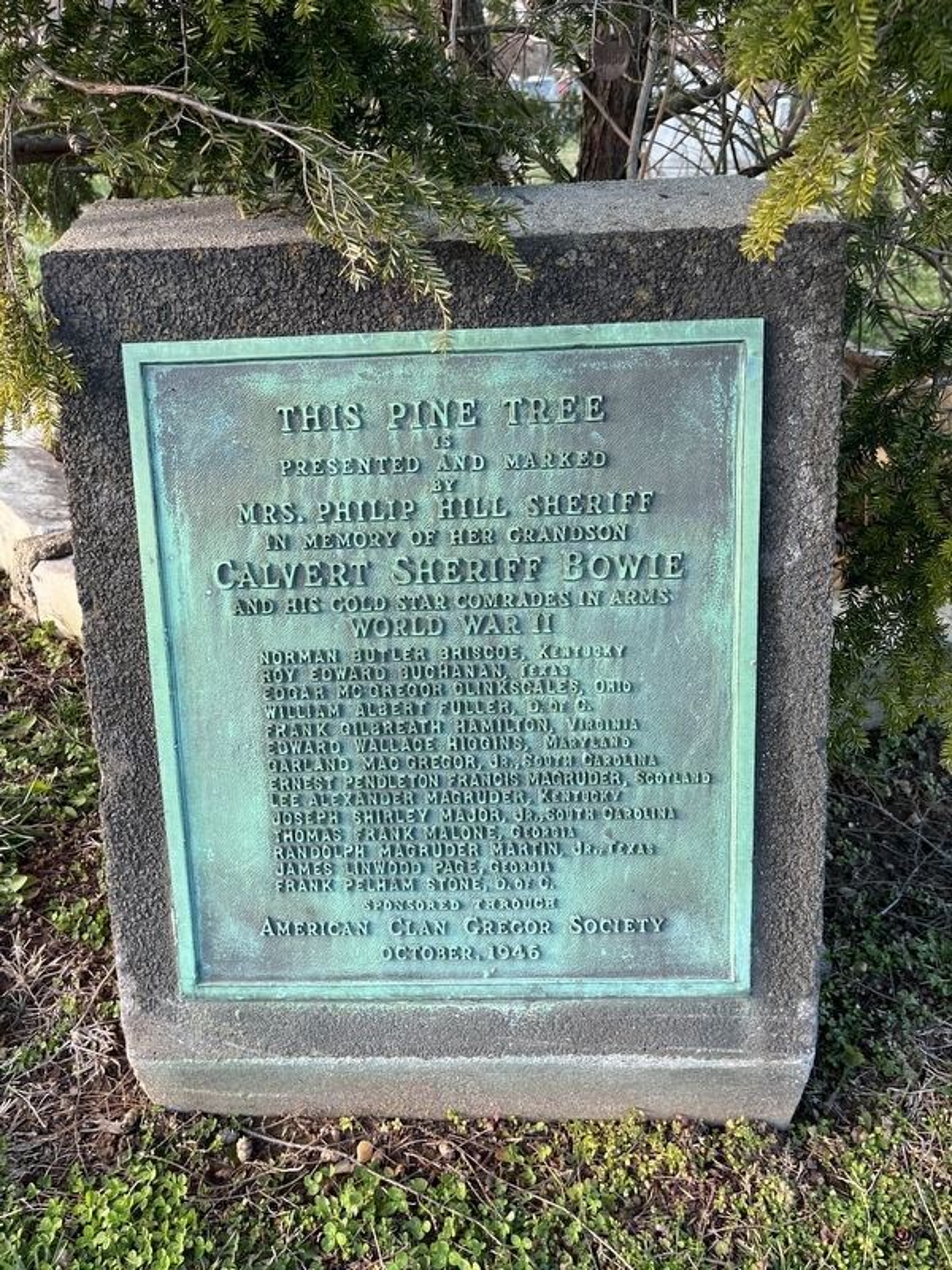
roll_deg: +0.7
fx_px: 953
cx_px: 476
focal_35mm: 26
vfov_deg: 67.3
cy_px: 635
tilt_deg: -29.2
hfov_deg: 53.1
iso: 32
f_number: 1.6
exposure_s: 1/141
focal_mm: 5.1
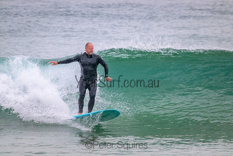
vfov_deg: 1.7
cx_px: 116
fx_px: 5179
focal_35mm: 800
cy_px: 78
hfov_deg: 2.6
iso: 10000
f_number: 11
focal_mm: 800
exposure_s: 1/1250
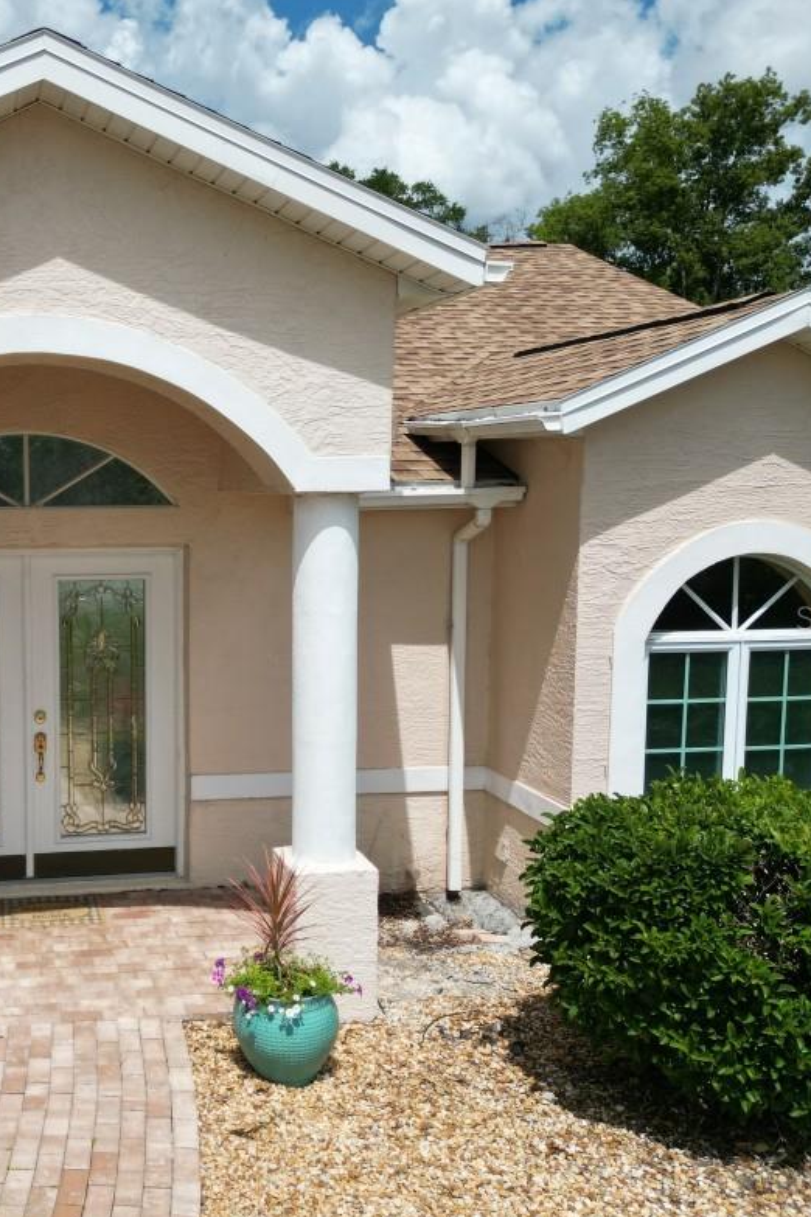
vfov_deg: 55.8
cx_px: 114
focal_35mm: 34
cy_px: 617
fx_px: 1149
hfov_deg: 36.9
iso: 140
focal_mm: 6.72
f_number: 1.7
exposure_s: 1/6000
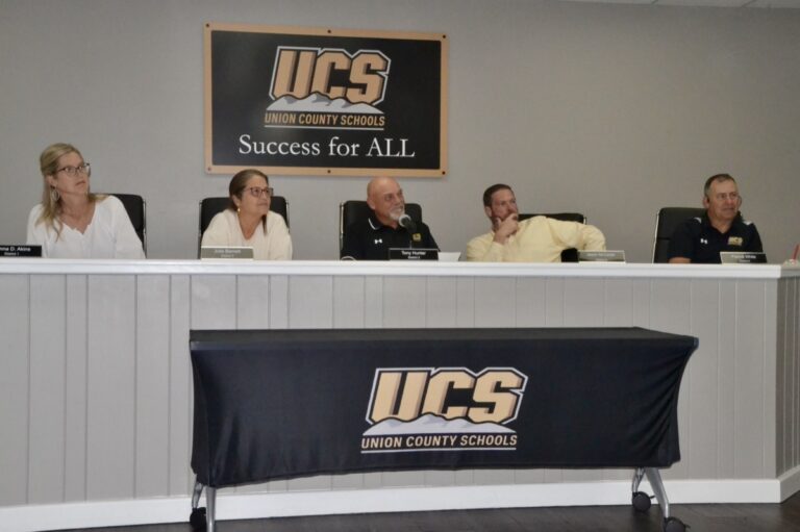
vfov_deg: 30.8
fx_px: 966
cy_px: 266
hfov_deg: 45.0
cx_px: 400
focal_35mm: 44
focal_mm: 29
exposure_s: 1/60
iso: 3200
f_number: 22
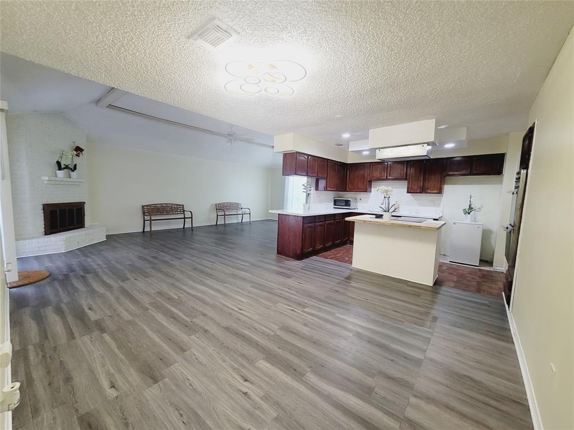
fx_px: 216
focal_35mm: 13
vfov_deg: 89.9
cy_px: 215
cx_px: 287
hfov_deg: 106.2
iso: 250
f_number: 2.2
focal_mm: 2.2
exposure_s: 1/60
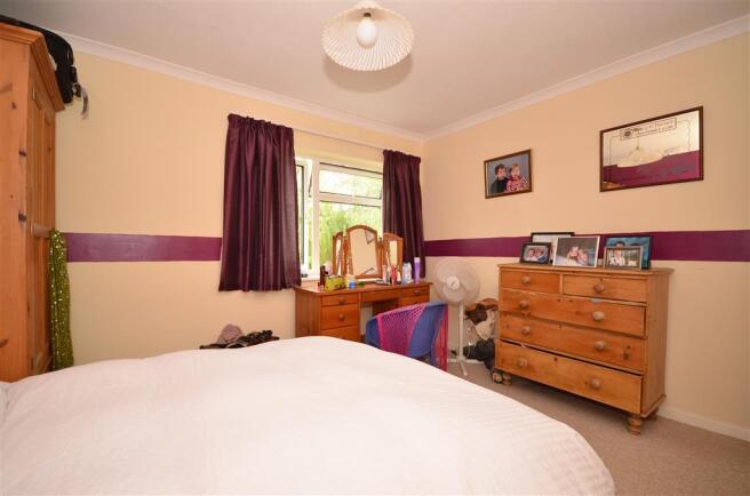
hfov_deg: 100.5
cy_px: 248
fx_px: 312
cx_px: 375
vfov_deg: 77.0
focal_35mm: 15
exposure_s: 1/40
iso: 200
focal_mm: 10
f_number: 5
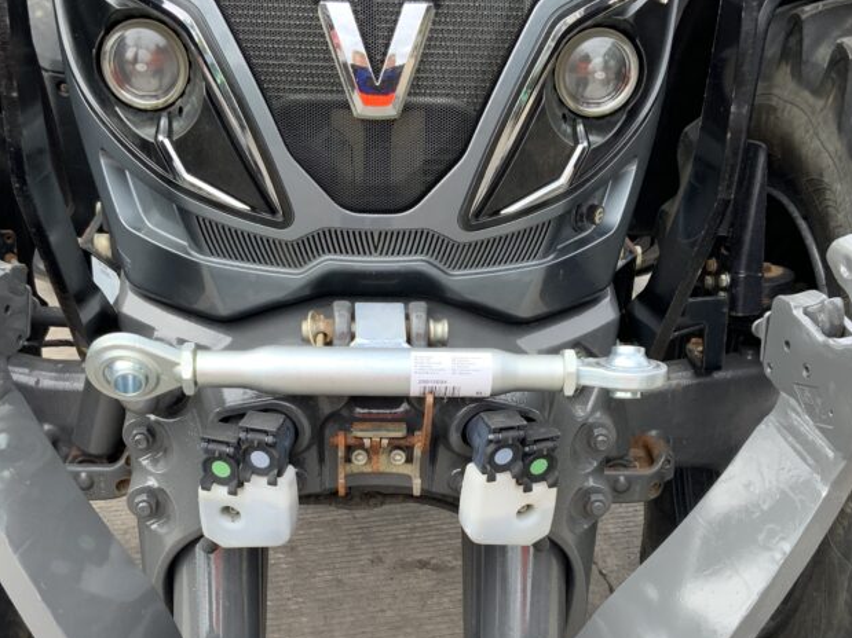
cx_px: 417
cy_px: 480
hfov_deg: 39.7
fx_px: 1181
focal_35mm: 48
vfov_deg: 29.8
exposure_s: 1/255
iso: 16
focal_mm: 3
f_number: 1.8
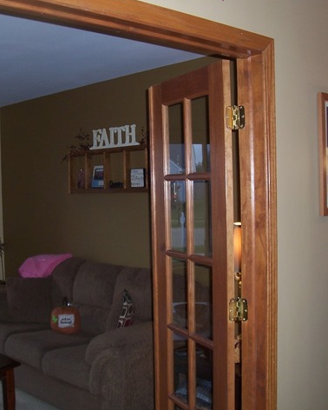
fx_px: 546
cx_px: 140
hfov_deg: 33.4
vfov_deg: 41.1
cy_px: 203
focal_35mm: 45
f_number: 2.7
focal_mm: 5.6
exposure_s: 1/60
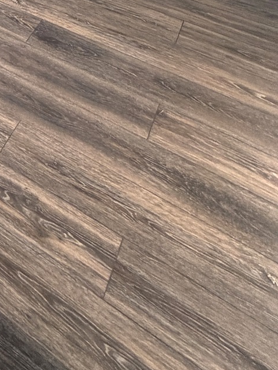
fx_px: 546
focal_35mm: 51
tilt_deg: -9.6
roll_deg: +1.4
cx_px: -228
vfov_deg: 25.3
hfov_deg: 20.2
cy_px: -221
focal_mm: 2.22
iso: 200
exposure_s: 1/121
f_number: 2.2
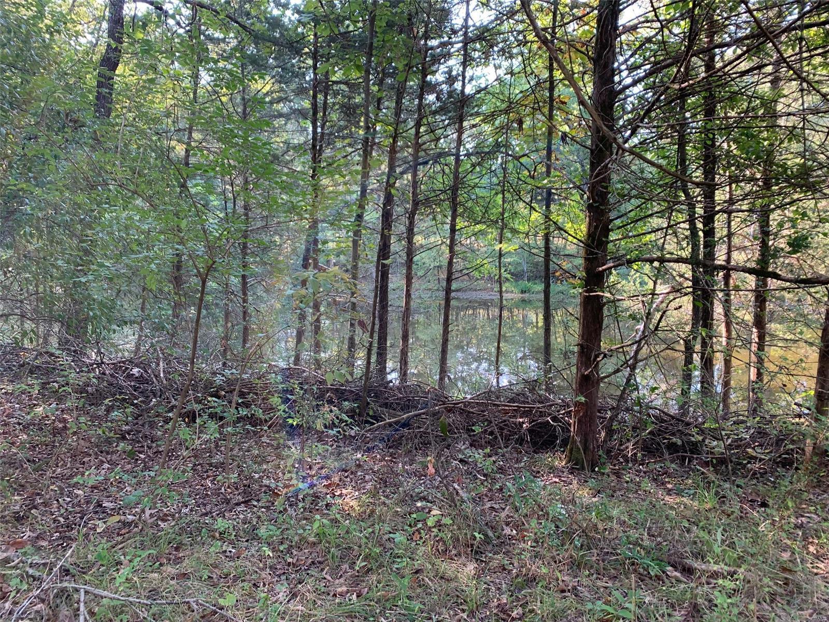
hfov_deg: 67.3
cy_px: 311
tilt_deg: -5.6
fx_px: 623
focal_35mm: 26
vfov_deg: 53.1
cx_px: 414
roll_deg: +1.4
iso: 100
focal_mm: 4.25
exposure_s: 1/93
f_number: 1.8
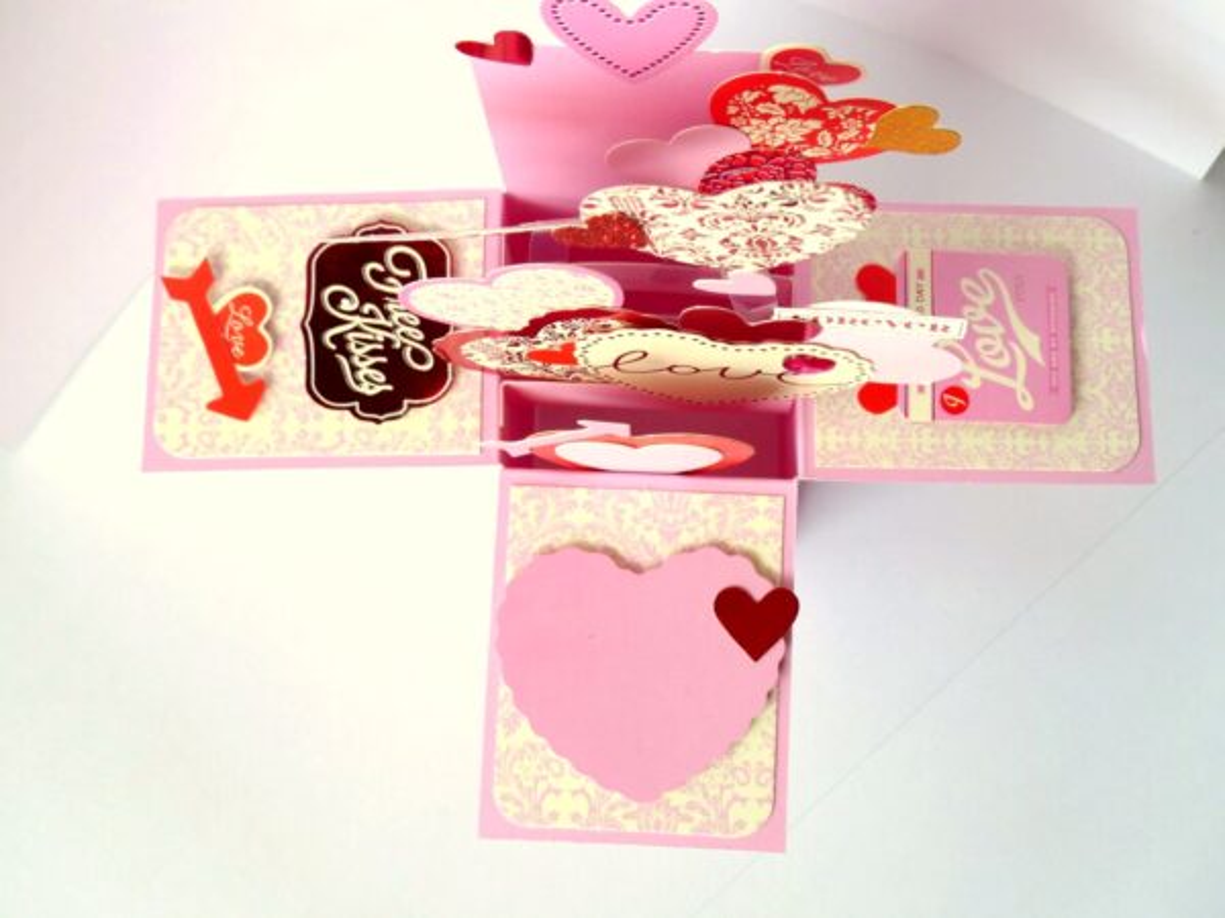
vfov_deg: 28.0
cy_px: 459
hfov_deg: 36.8
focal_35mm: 52
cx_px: 612
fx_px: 1840
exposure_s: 1/200
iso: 100
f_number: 2.8
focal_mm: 9.4
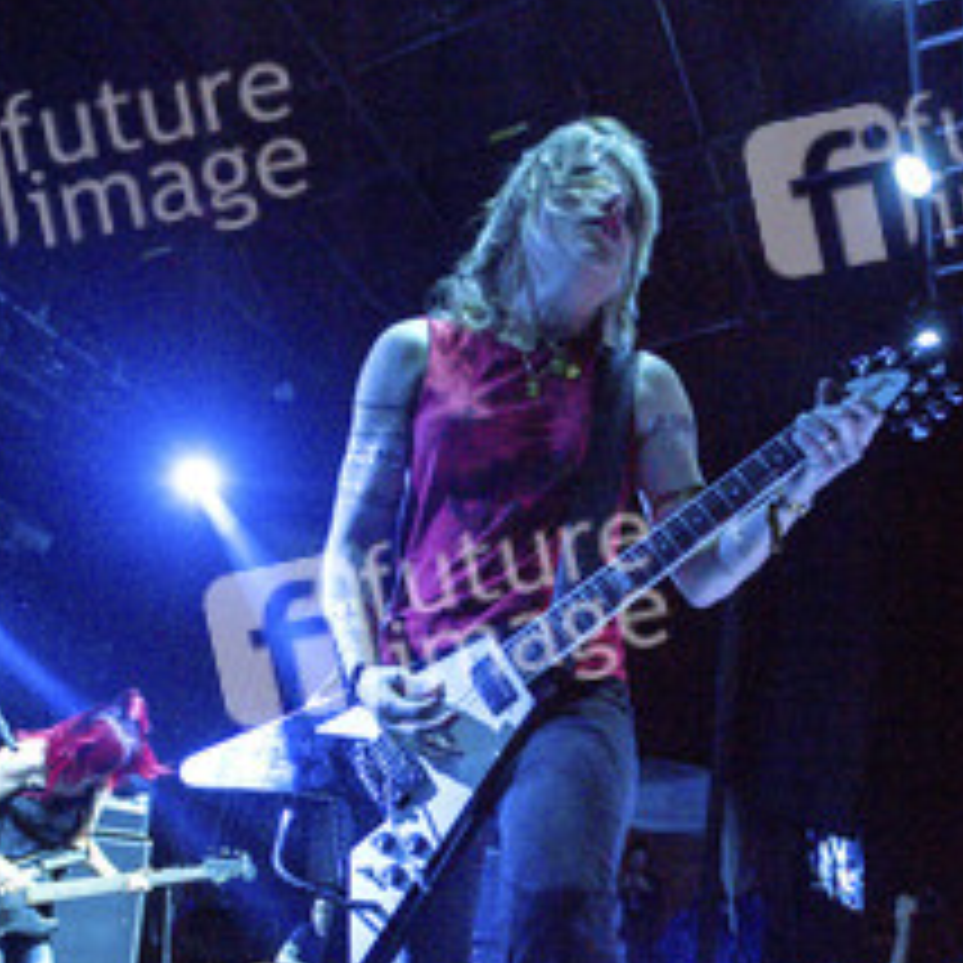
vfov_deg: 52.7
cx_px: 569
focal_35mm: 27
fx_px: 850
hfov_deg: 58.7
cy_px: 846
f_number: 2.8
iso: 5000
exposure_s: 1/320
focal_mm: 17
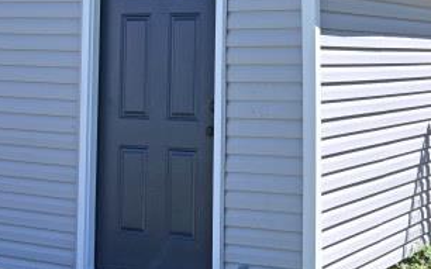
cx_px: 327
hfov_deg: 25.5
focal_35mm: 80
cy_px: 32
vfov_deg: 16.1
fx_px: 939
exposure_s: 1/200
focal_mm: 16
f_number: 6.3
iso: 64
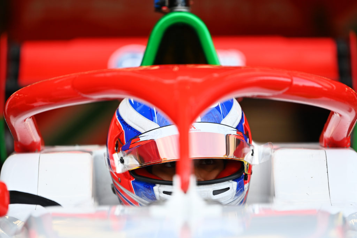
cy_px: 119
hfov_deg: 10.3
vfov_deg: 6.9
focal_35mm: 200
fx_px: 1983
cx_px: 178
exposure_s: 1/640
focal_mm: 200
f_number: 2.8
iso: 250
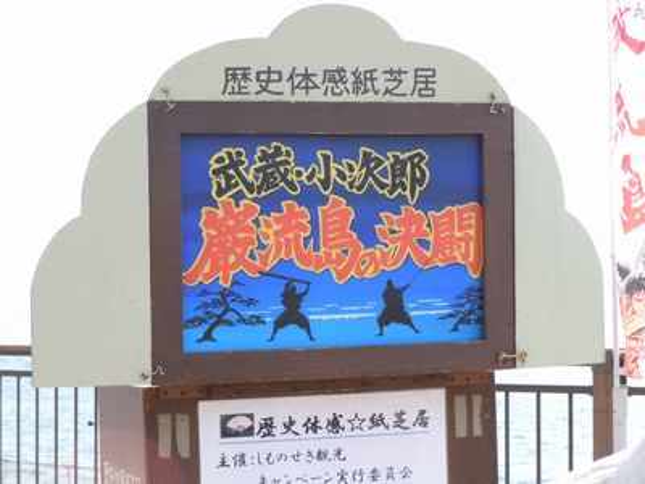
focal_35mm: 87
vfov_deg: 17.0
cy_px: 242
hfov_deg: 22.5
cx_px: 322
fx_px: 1621
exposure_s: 1/640
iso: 400
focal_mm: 15.6
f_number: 5.3
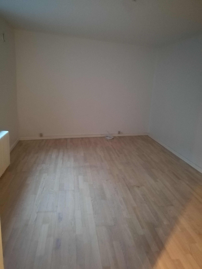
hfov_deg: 51.4
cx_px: 101
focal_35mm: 27
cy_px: 134
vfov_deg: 65.3
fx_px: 210
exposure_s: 1/16.7
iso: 1600
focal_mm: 4.5
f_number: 2.2
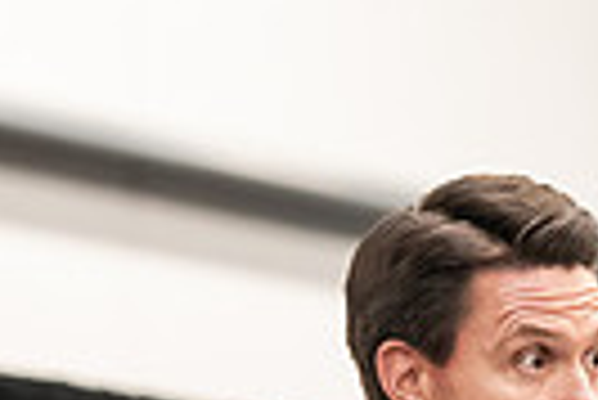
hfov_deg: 4.1
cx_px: 616
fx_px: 8431
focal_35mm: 507
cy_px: 789
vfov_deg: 2.7
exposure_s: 1/200
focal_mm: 116
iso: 3200
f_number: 3.2
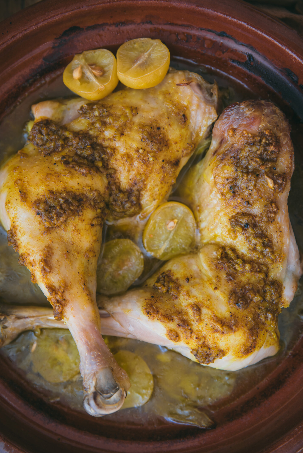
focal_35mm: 65
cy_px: 226
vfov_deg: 30.9
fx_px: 820
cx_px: 152
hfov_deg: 20.9
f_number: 3.5
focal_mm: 65
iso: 160
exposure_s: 1/30
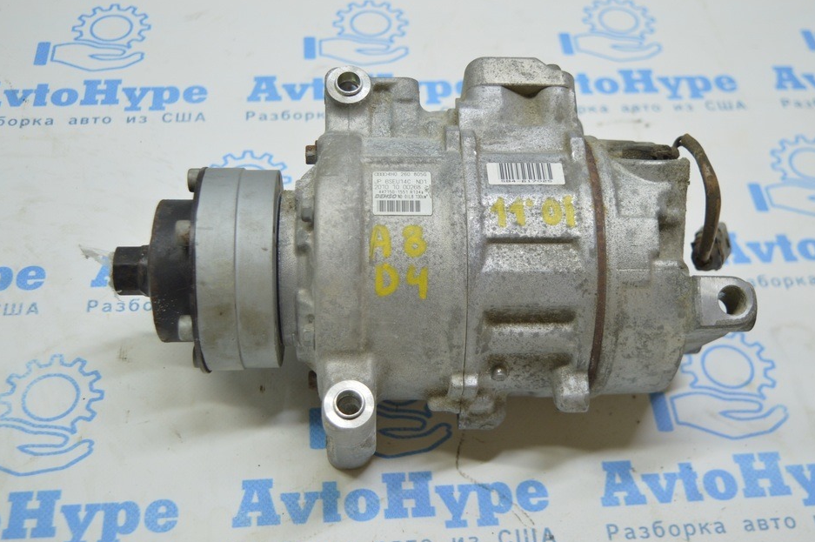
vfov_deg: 28.3
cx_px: 414
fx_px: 1075
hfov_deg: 41.5
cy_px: 266
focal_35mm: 48
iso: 400
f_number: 4.2
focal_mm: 29
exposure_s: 1/60
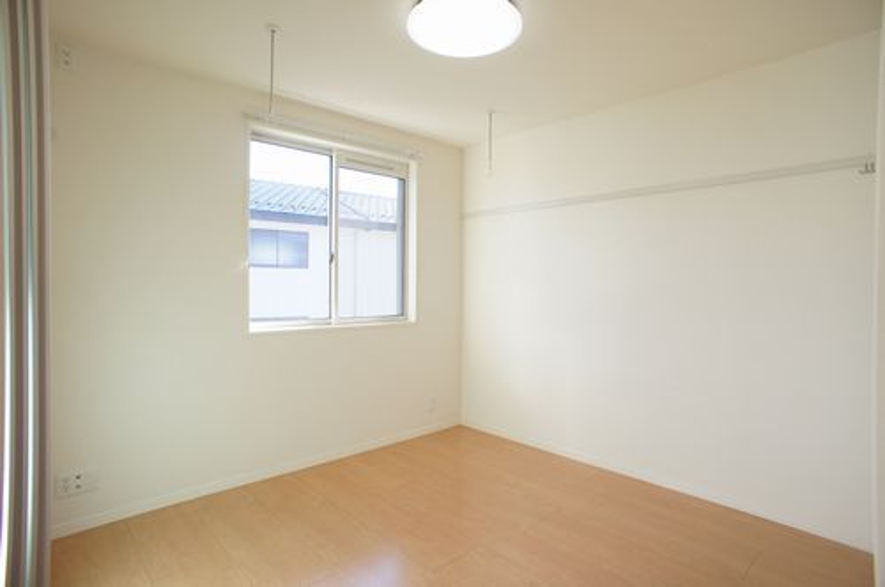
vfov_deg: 53.0
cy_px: 294
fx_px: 589
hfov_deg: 73.8
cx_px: 442
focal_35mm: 24
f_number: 4.5
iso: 200
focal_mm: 16
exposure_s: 1/80
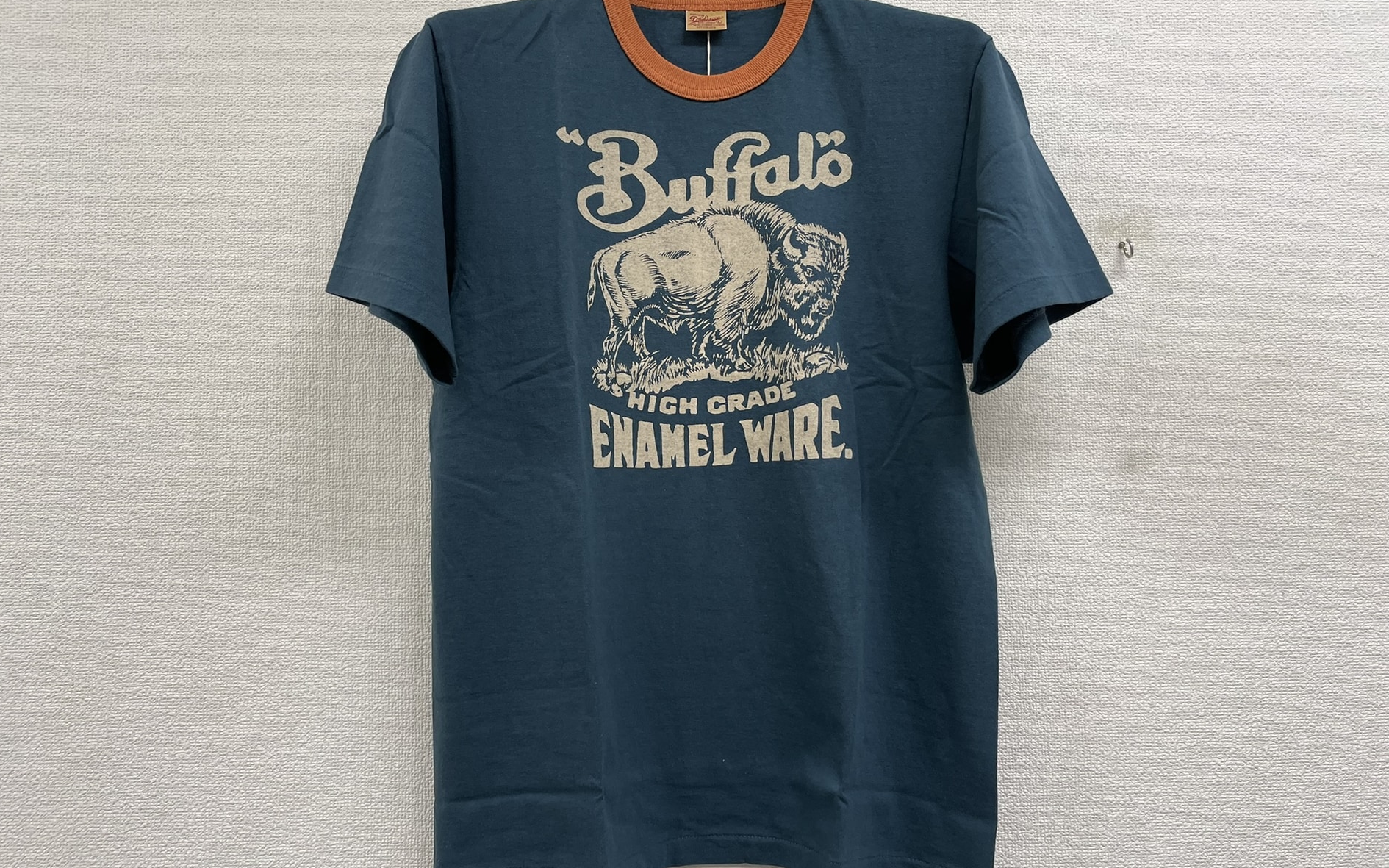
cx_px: 684
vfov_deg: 44.5
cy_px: 421
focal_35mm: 28
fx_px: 1060
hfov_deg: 66.5
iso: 80
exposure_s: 1/104
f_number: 1.6
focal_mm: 4.2
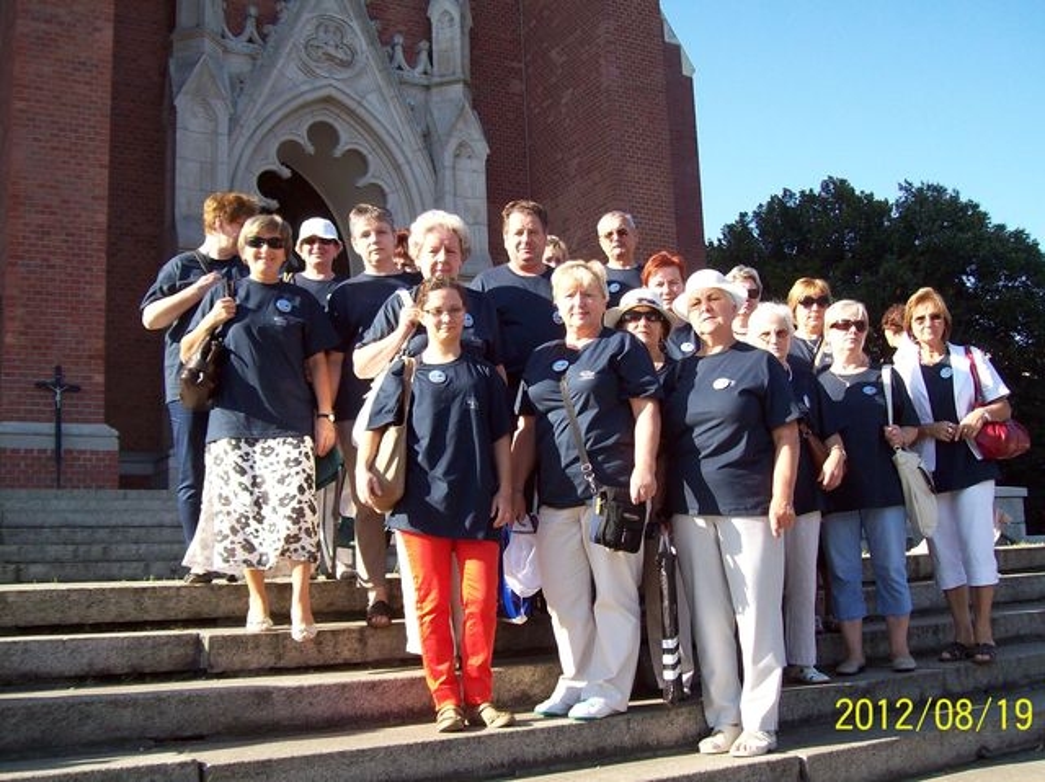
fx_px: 1086
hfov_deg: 51.4
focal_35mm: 36
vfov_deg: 39.6
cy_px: 391
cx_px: 522
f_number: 2.7
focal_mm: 6
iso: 80
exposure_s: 1/437
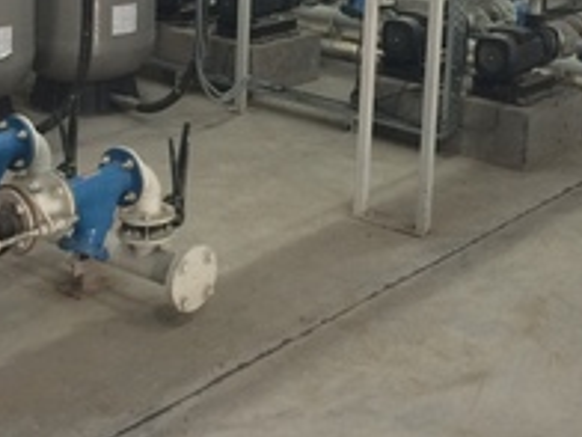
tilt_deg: -7.0
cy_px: -94
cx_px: 353
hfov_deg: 26.3
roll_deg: -2.5
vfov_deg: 18.8
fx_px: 1244
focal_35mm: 74
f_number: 2.2
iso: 125
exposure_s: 1/33
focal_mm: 4.15
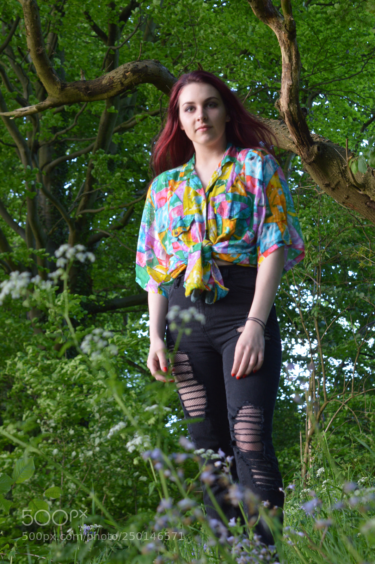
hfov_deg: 16.5
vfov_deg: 24.6
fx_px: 1291
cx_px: 188
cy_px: 282
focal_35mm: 82
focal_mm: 55
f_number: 5.6
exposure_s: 1/30
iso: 320
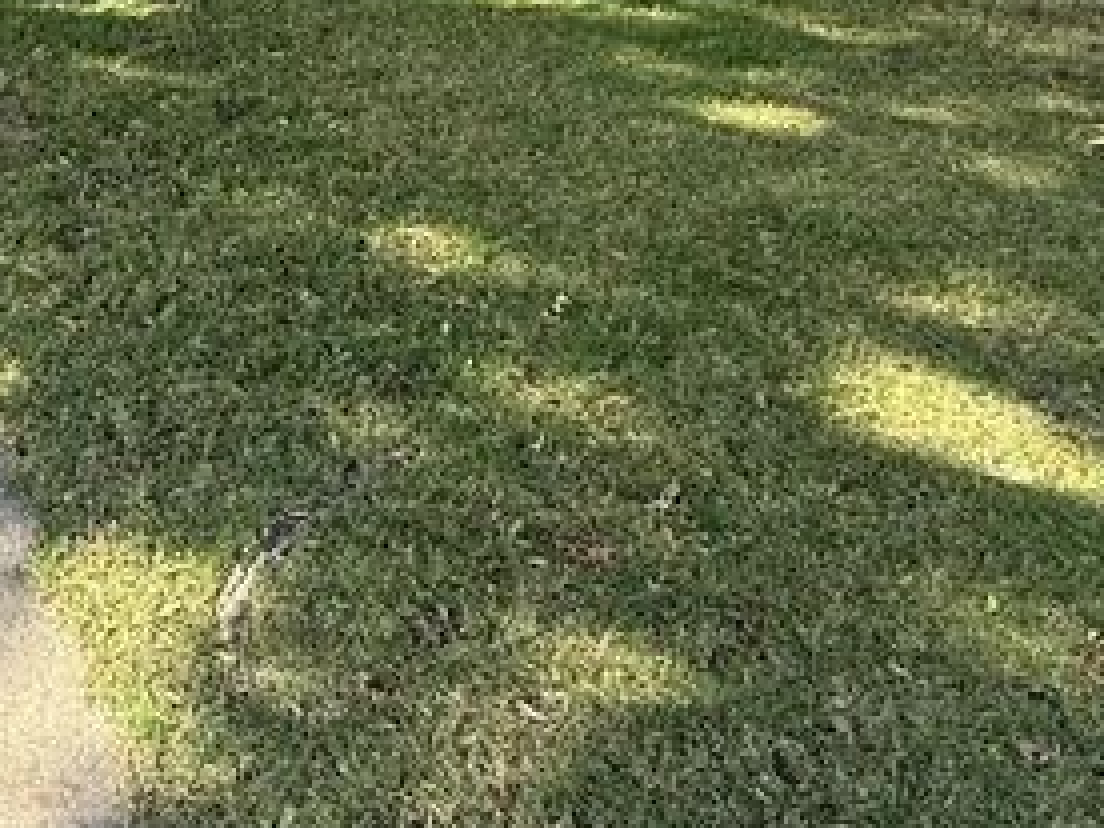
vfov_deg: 25.7
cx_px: -168
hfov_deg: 31.7
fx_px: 1658
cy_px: -112
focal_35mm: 52
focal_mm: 2.22
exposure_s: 1/370
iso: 64
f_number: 2.2
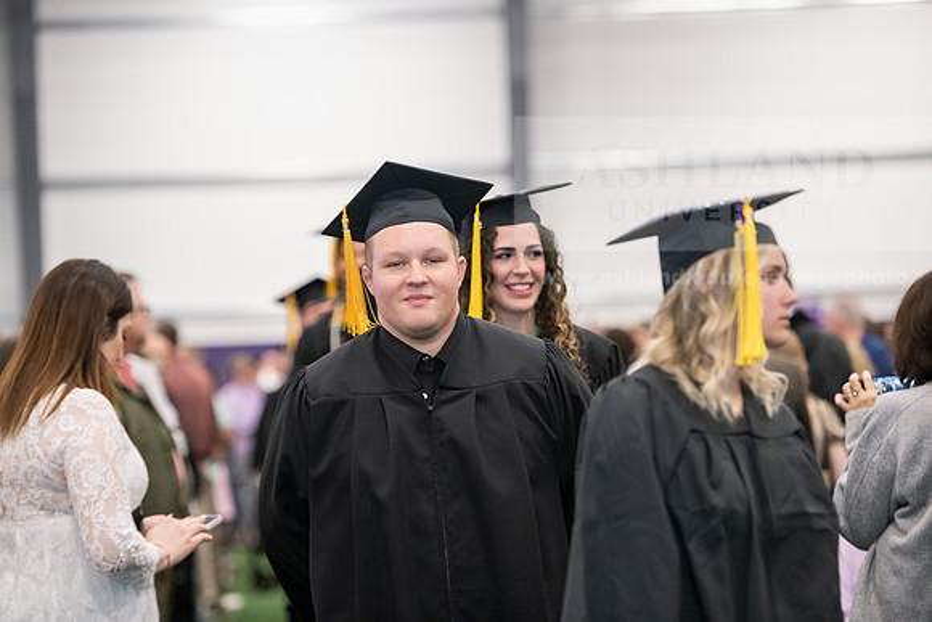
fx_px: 3496
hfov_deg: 15.2
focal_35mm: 135
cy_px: 311
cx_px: 466
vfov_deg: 10.2
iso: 3200
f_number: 3.2
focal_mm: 135
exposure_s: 1/200
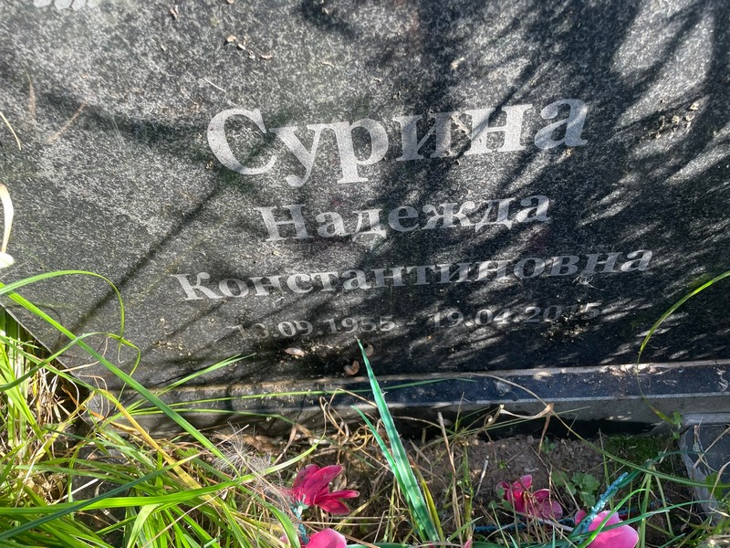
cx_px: 365
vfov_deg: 53.1
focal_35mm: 26
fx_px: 548
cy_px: 274
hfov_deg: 67.3
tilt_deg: -55.6
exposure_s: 1/180
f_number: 1.6
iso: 32
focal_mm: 4.2
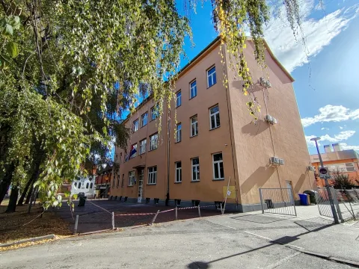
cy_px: 134
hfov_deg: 91.0
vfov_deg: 74.7
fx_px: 176
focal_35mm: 17
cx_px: 180
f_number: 2.2
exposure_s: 1/835
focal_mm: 1.42
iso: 100
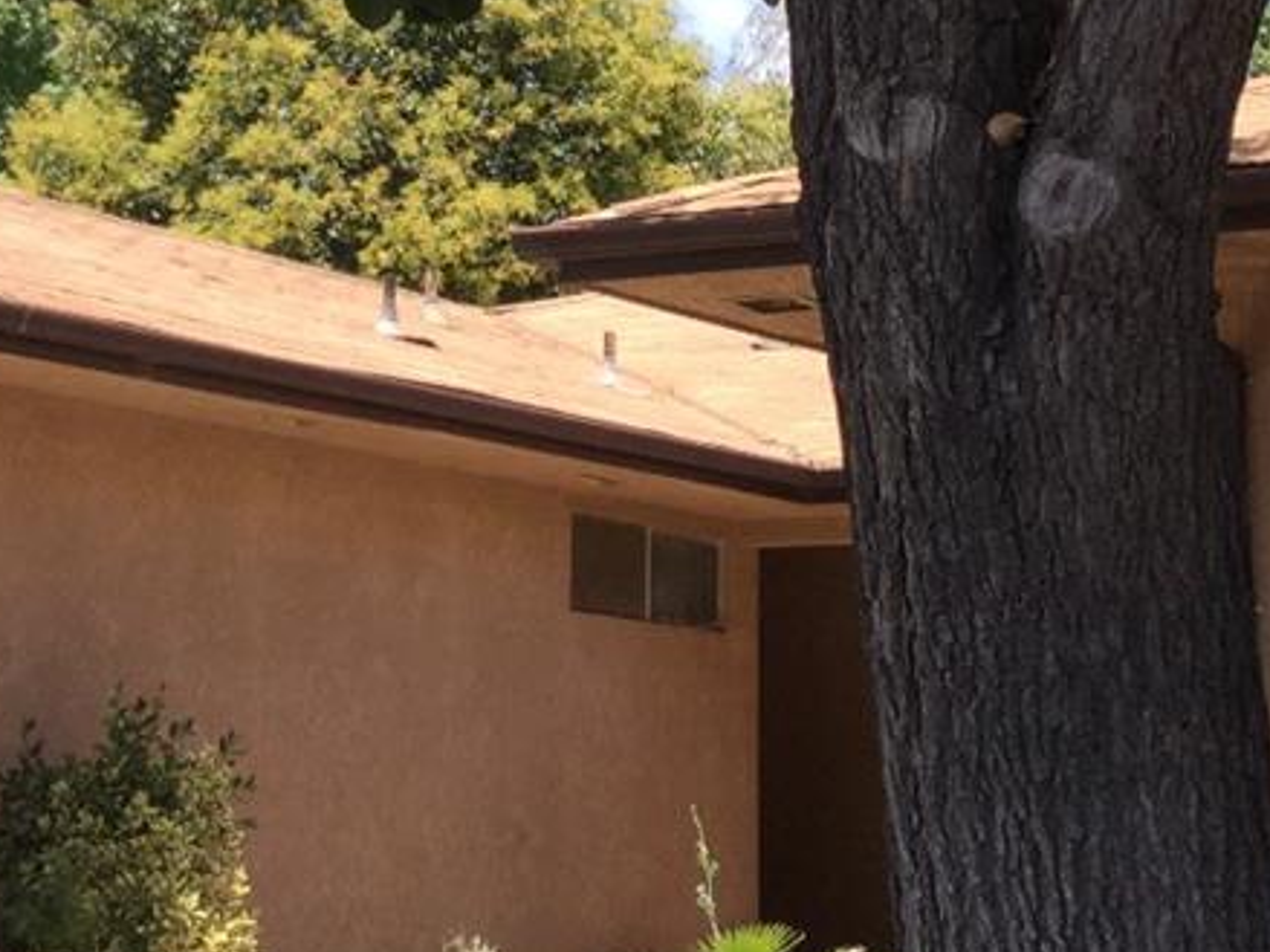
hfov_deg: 18.5
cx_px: 506
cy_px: 23
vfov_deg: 13.8
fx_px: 3888
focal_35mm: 106
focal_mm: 3.3
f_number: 2.4
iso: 25
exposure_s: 1/418
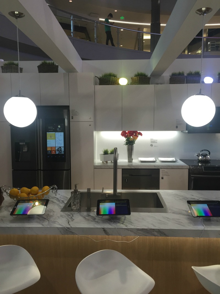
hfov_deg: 48.2
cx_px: 110
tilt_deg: -7.0
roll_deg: -0.1
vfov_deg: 61.7
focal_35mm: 29
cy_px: 147
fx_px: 246
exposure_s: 1/30
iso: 40
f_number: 2.2
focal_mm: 4.15
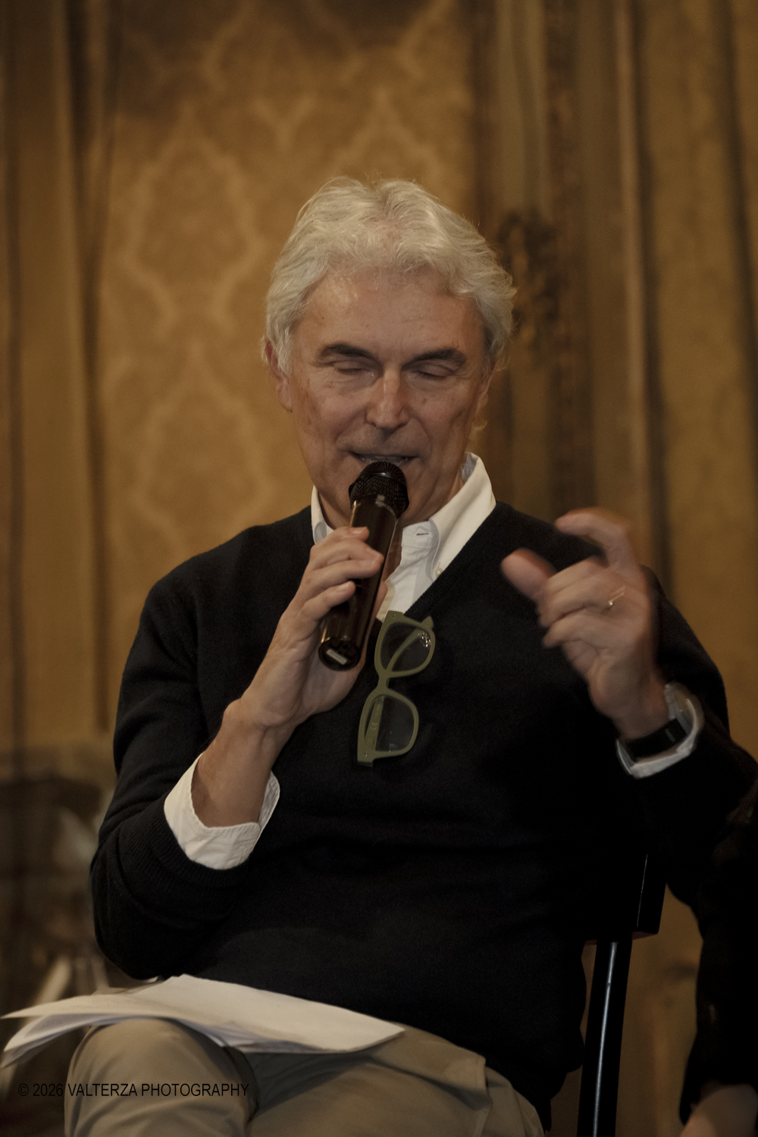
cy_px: 568
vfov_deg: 9.8
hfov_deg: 6.5
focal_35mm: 210
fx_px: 6632
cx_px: 379
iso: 3200
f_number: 4
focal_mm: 140
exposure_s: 1/120
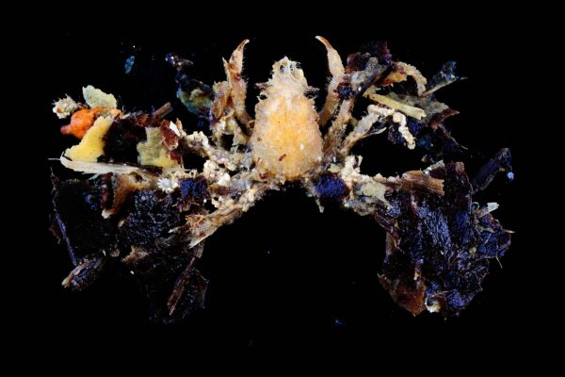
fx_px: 1412
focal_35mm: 90
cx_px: 282
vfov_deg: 15.2
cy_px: 188
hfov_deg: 22.6
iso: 200
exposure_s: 1/60
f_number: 22
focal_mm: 60
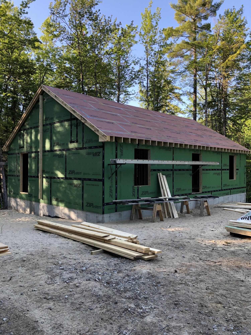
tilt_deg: -1.7
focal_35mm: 28
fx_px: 271
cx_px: 126
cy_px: 168
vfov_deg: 63.4
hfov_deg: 49.7
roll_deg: -1.3
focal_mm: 3.99
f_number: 1.8
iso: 25
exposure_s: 1/120
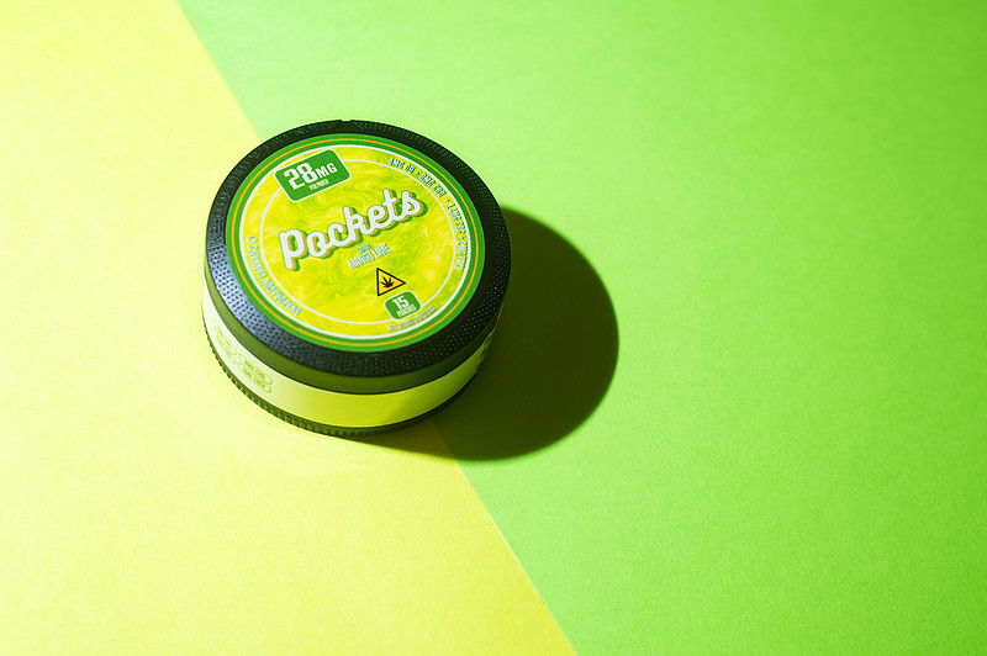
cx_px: 536
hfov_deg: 36.6
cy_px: 299
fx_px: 1489
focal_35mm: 54
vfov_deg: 24.9
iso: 200
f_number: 5.6
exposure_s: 1/60
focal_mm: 50
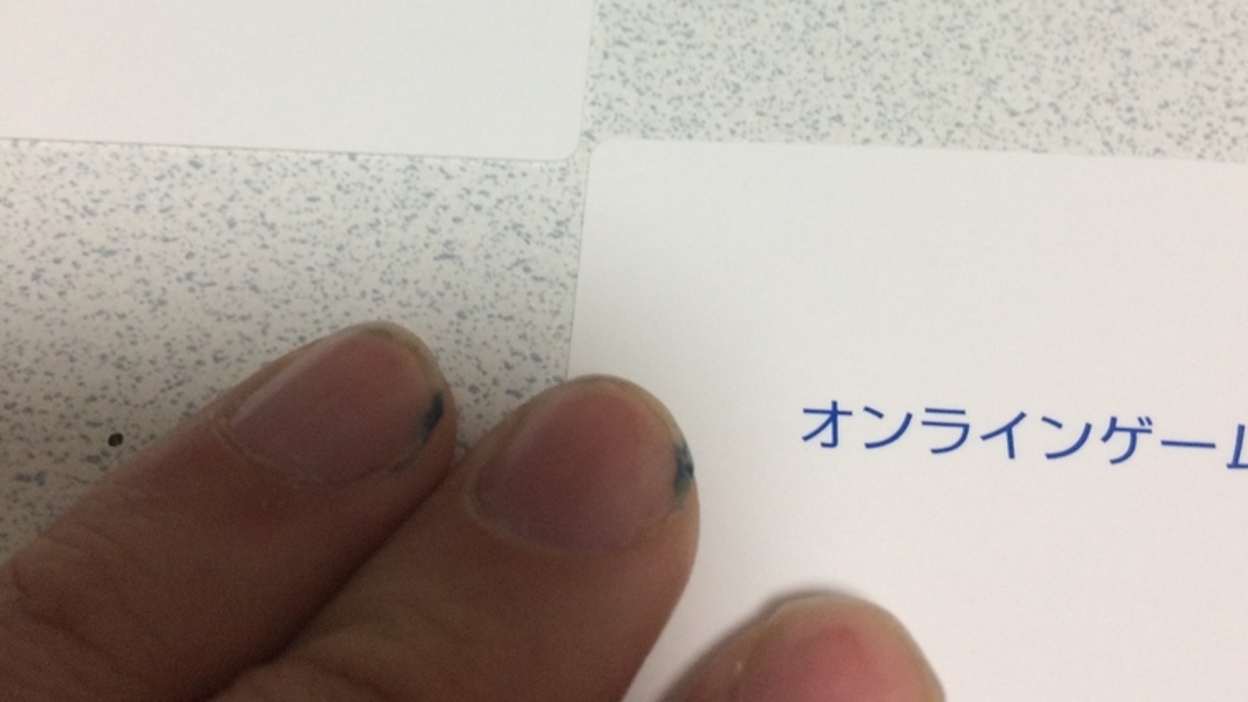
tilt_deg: -52.4
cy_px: 93
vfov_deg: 26.9
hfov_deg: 47.4
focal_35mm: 43
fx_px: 1423
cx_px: 629
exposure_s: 1/30
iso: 100
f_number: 2.2
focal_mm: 4.15
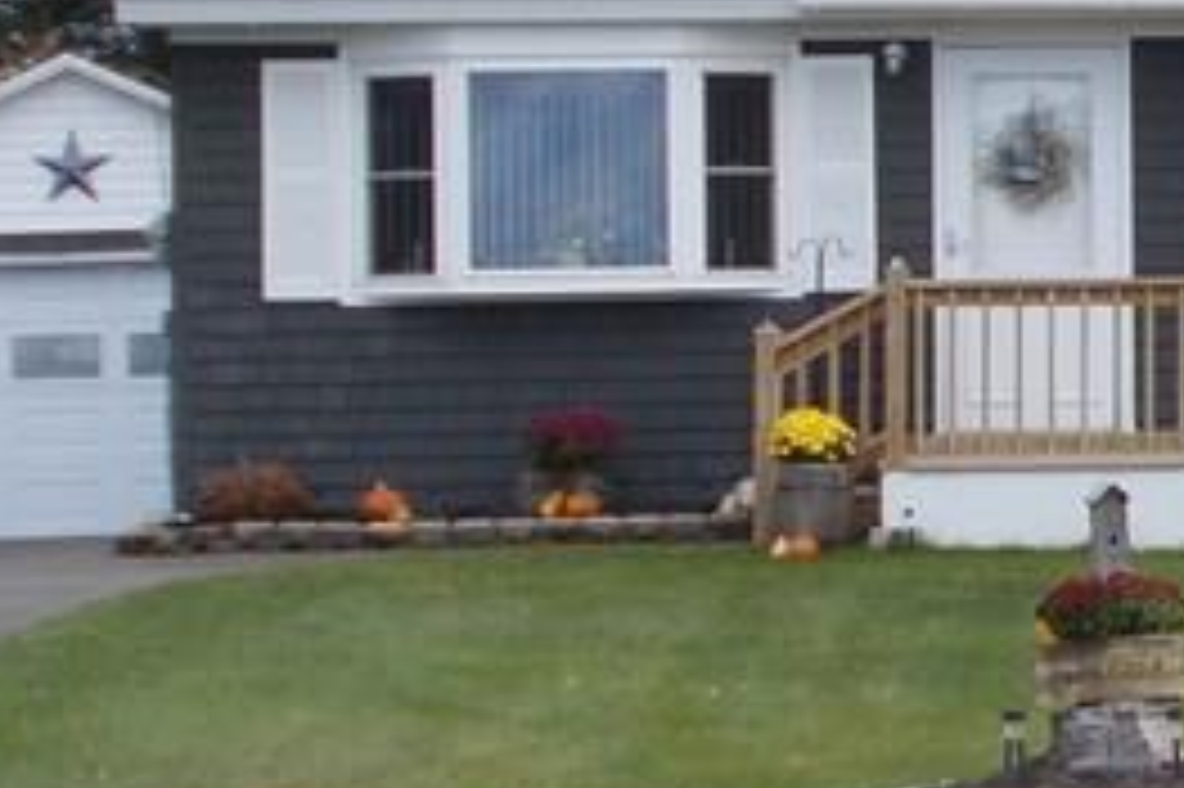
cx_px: 1684
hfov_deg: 12.5
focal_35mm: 158
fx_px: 5193
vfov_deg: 8.7
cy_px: 203
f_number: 3.9
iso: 80
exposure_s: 1/320
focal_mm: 6.9
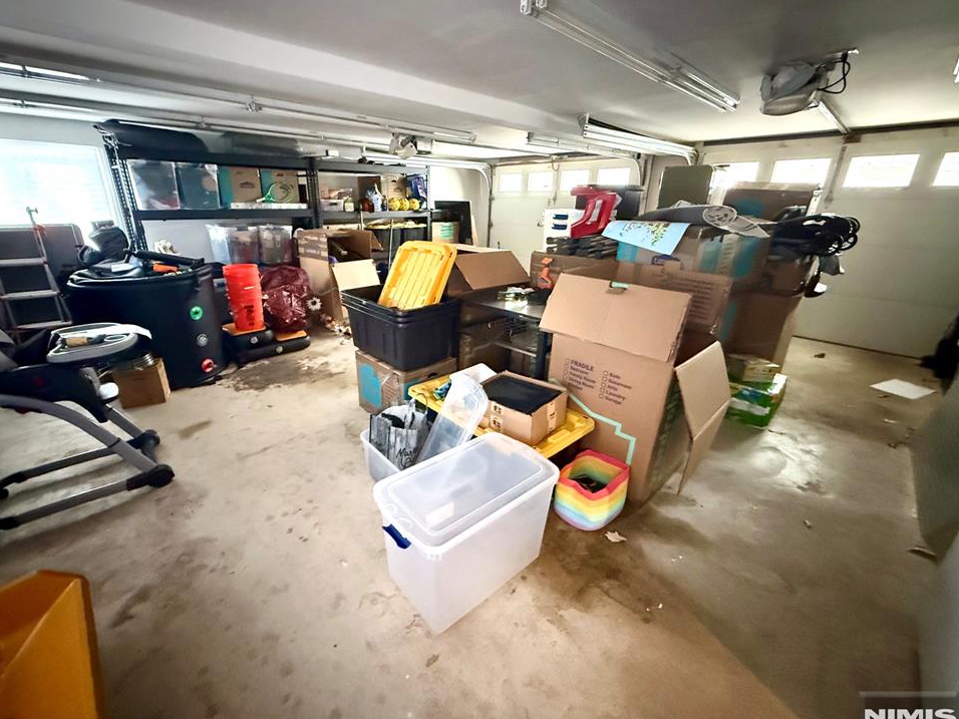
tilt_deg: -19.9
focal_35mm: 15
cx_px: 447
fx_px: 416
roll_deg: -0.2
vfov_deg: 81.7
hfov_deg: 98.0
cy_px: 355
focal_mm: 2.22
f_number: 2.2
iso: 1600
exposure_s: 1/40
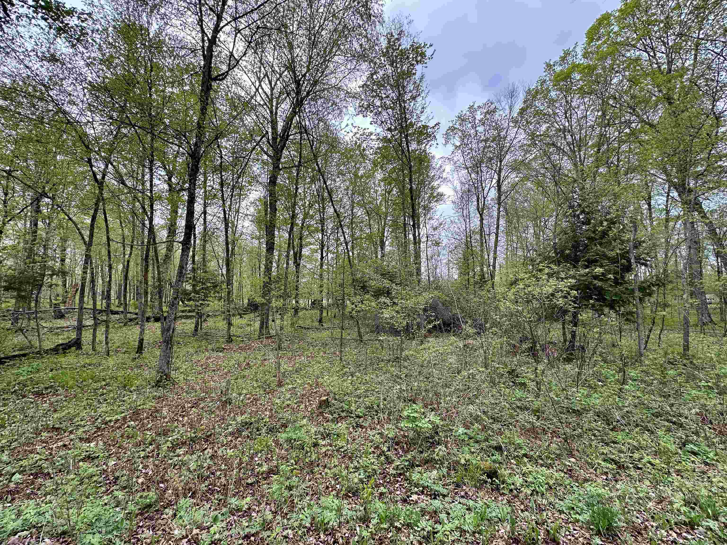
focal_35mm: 14
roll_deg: -0.7
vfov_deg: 85.7
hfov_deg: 102.1
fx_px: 294
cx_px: 364
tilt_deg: +5.6
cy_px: 272
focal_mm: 2.22
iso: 40
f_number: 2.2
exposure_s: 1/152
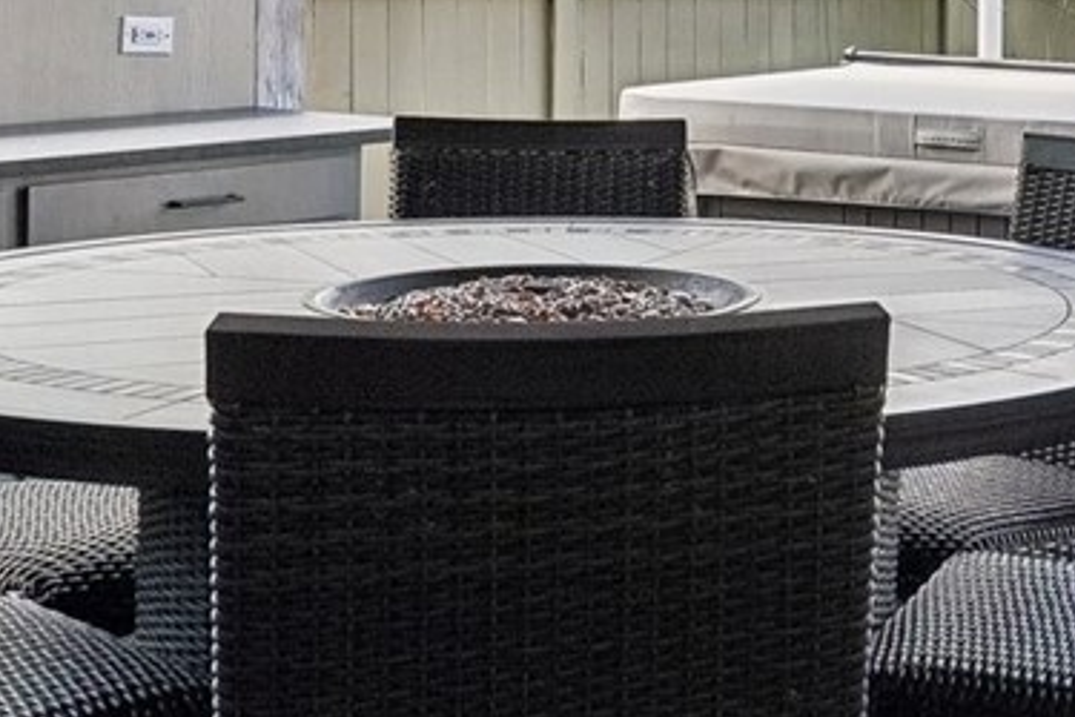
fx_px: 2299
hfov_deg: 25.3
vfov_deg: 17.1
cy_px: -87
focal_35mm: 77
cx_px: 1028
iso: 400
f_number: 8
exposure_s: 1/320
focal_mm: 17
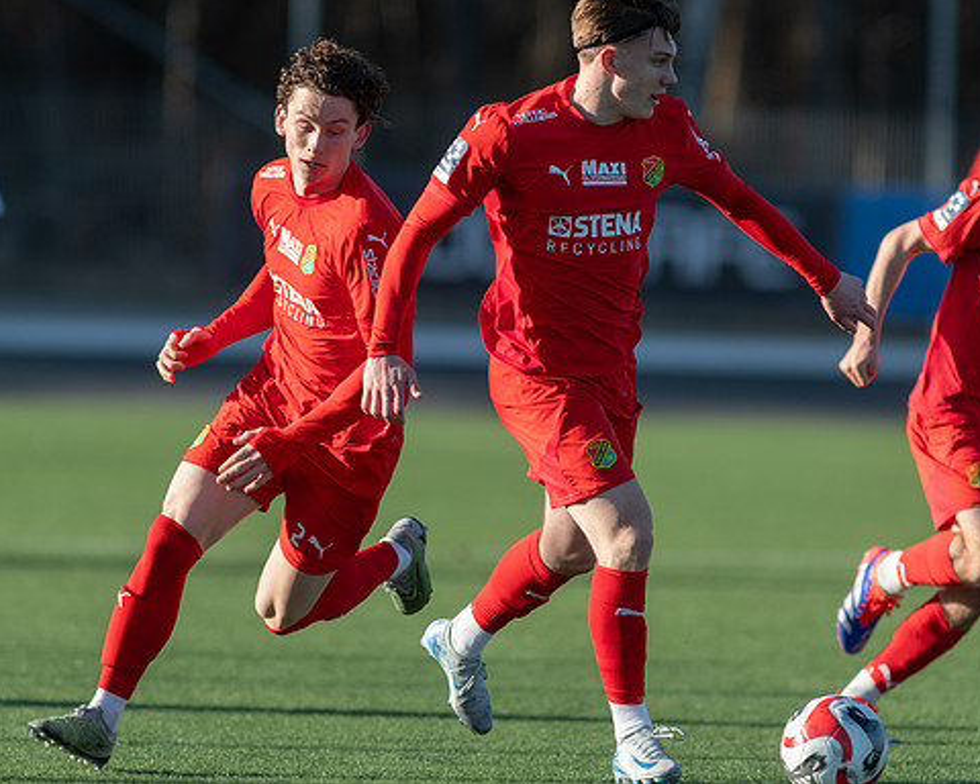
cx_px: 490
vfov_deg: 3.0
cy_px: 391
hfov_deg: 3.8
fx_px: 14792
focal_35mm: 510
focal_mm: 300
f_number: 3.2
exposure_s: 1/2000
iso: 200
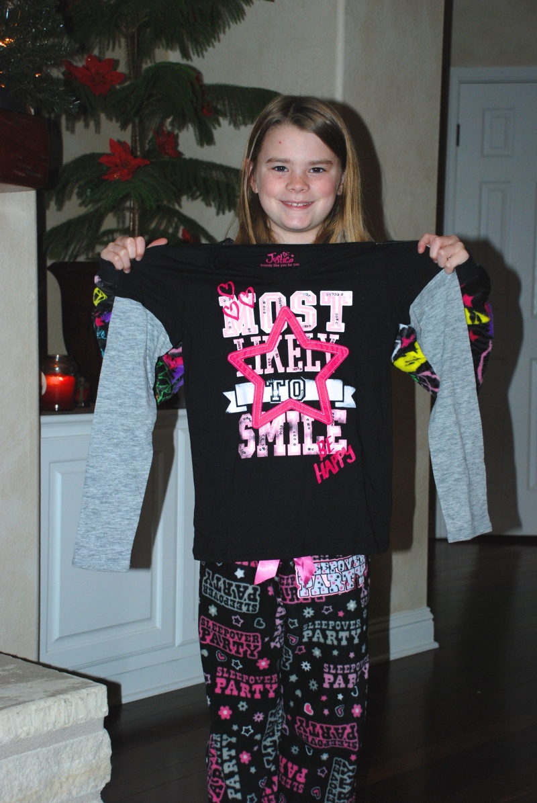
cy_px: 402
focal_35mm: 60
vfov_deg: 33.4
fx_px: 1339
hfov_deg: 22.7
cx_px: 268
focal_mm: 40
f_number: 4.5
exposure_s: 1/60
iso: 200
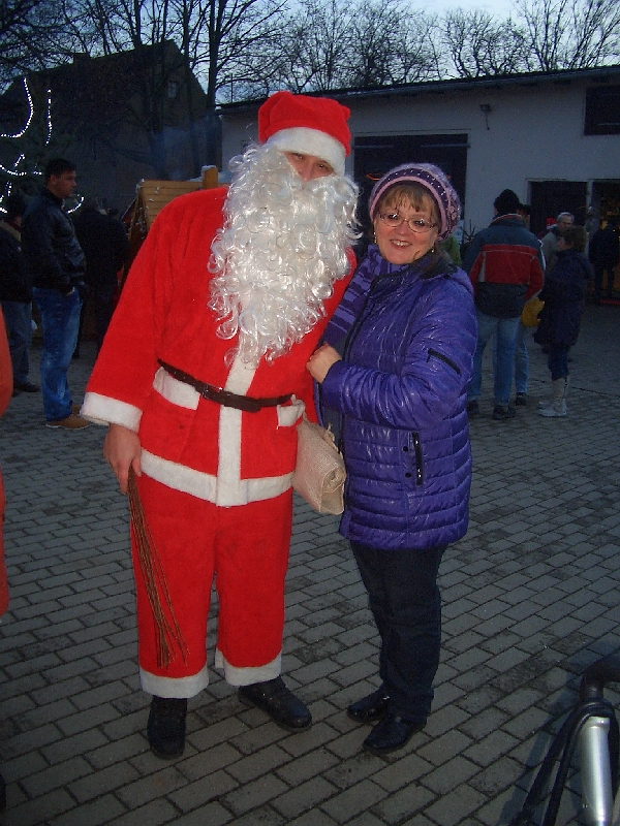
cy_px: 413
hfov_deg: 40.7
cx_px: 310
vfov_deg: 52.6
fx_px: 836
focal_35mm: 35
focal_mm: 5.8
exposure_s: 1/40
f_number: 2.6
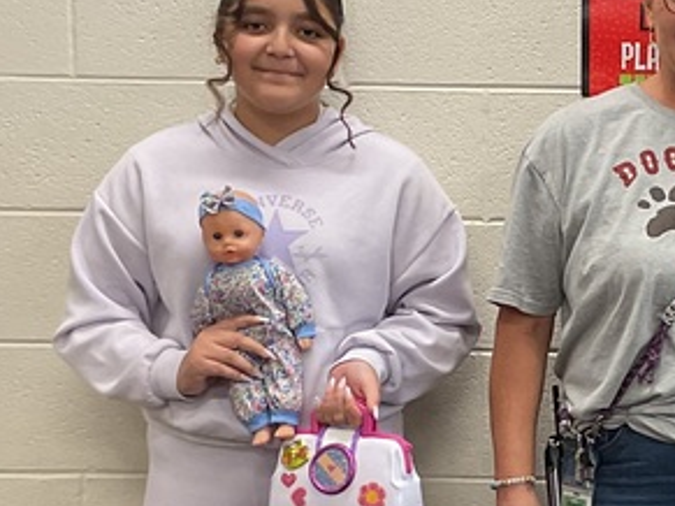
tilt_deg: -7.2
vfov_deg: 14.4
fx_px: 1988
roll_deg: -1.6
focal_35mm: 102
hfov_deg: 18.7
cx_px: 696
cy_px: 369
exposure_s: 1/60
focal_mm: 3
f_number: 1.8
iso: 64
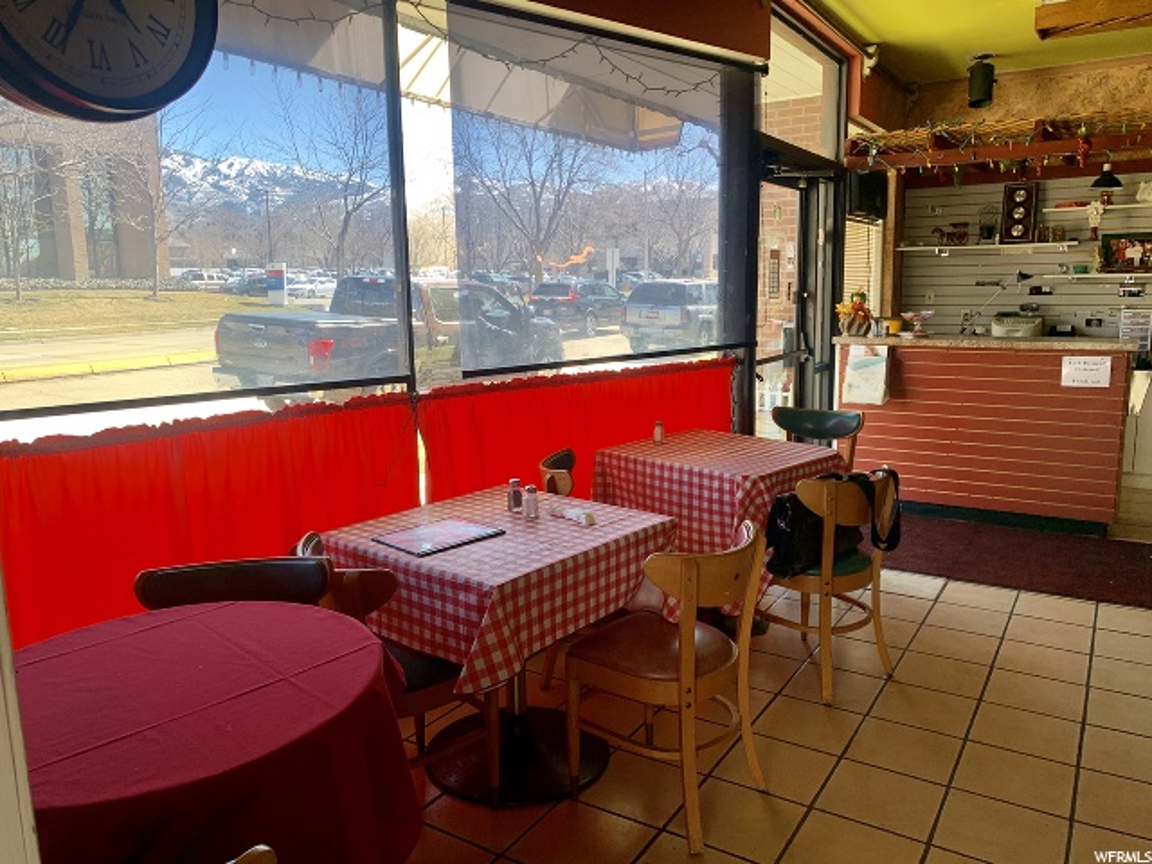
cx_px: 576
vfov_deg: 53.1
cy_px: 432
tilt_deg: -10.4
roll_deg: +1.1
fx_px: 865
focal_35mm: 26
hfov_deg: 67.3
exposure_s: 1/121
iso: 50
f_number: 1.8
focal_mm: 4.25
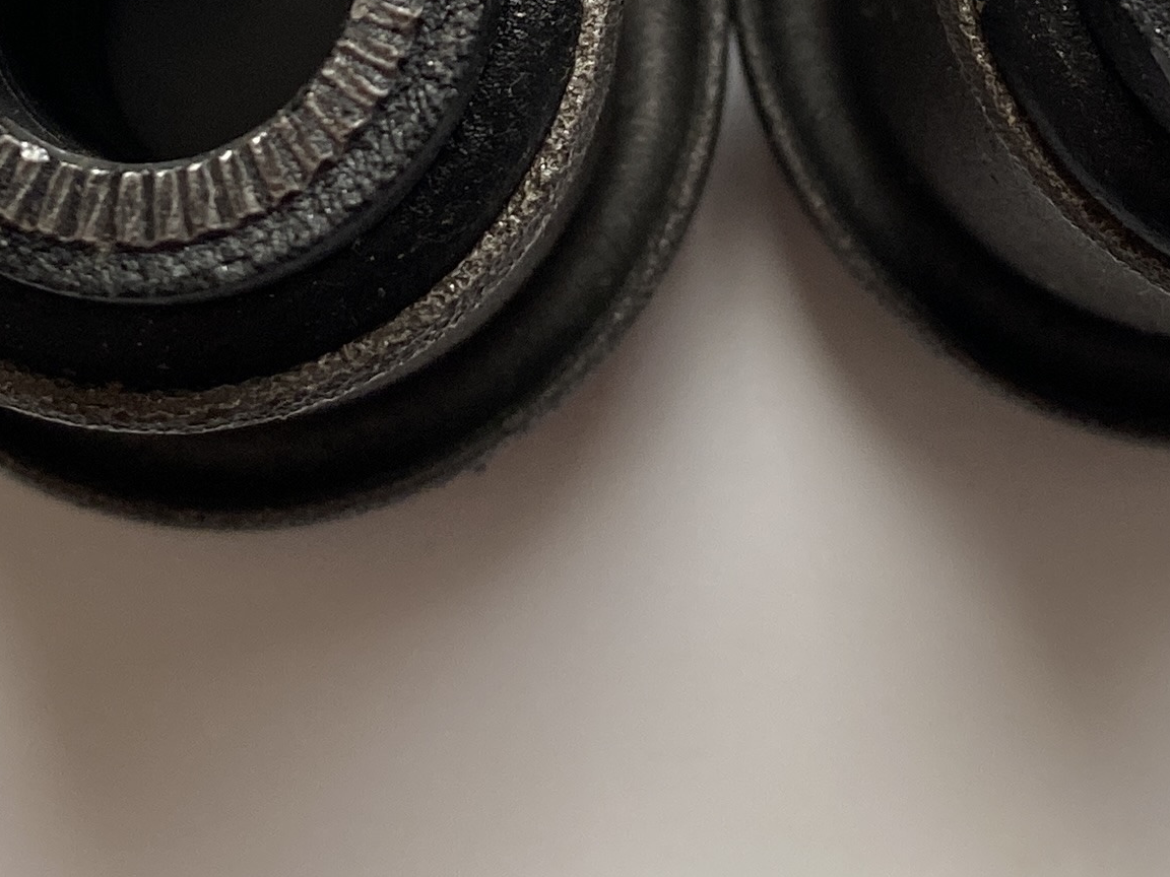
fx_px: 3076
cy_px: -462
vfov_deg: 15.0
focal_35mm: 91
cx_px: 729
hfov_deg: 21.5
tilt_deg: -75.6
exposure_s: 1/121
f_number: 1.8
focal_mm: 4.25
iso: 100
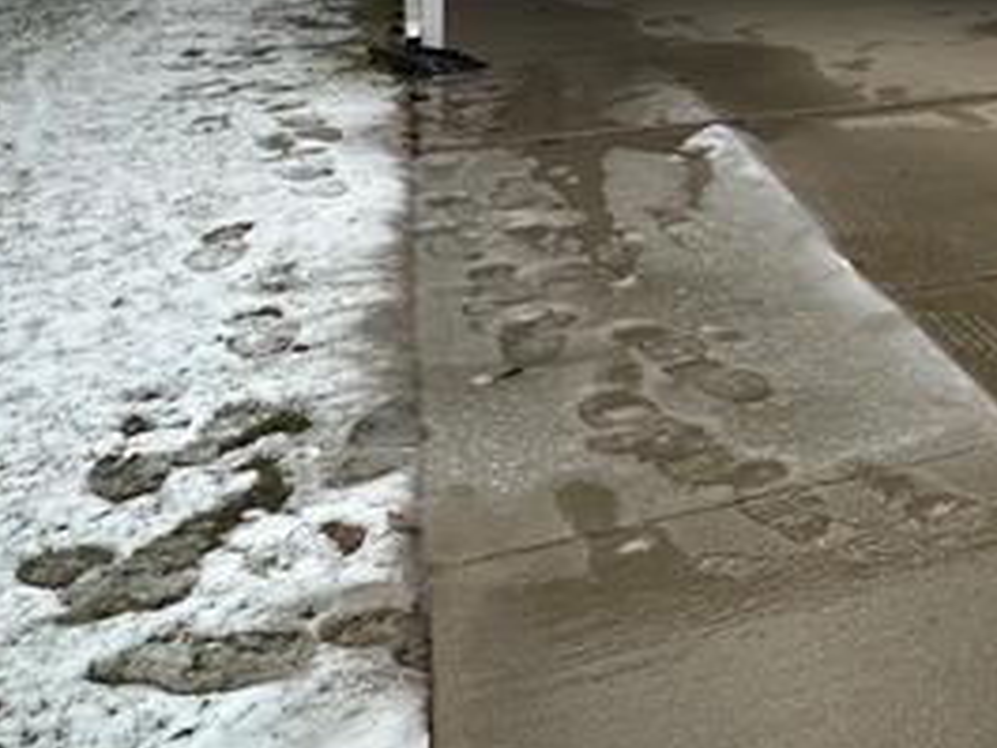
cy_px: -199
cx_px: 1456
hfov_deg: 26.7
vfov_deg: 24.1
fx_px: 1556
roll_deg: +0.0
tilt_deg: +1.0
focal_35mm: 54
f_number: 2.2
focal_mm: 2.22
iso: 40
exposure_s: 1/1715
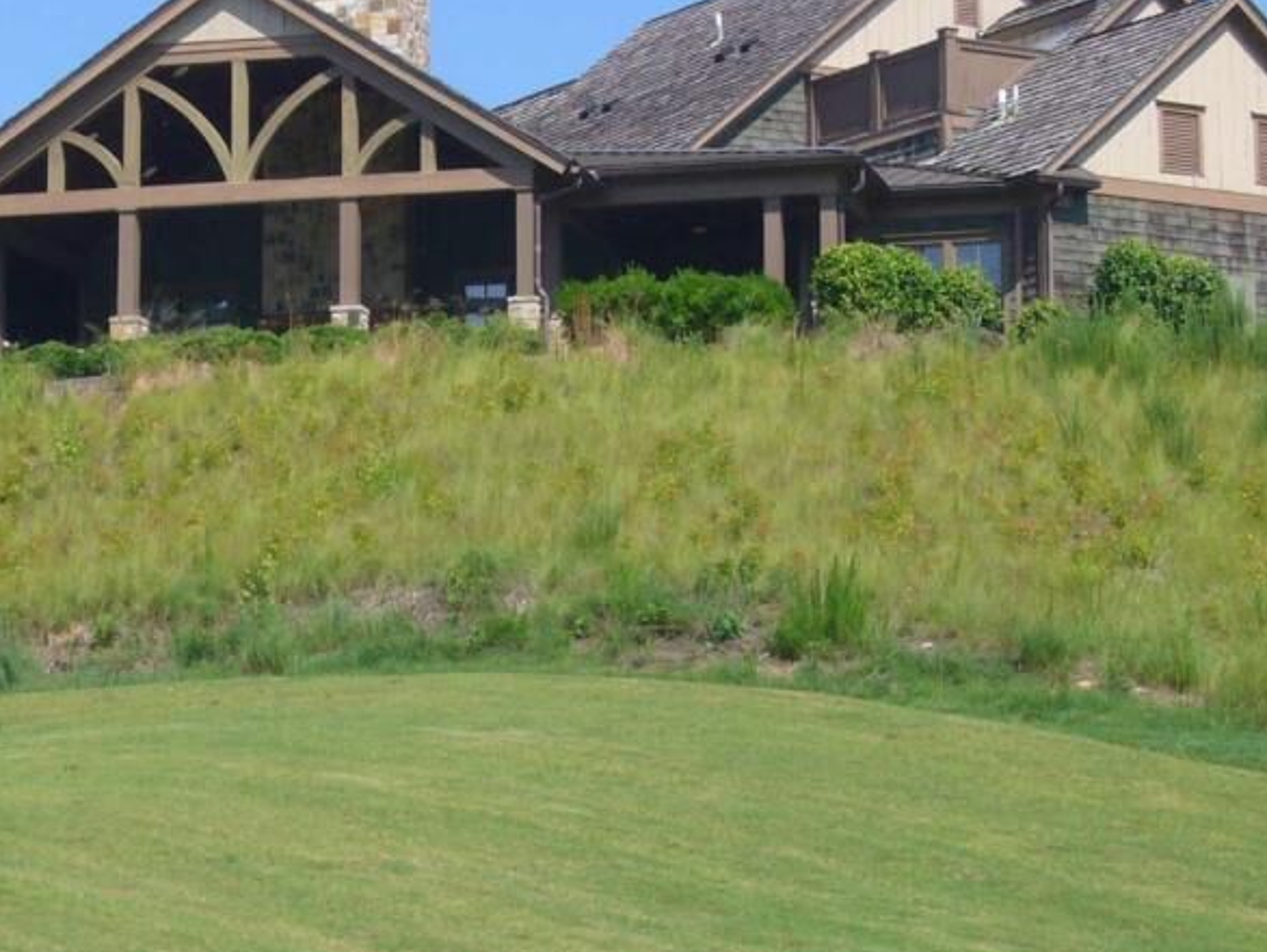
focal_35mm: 129
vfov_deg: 11.5
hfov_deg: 15.3
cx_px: 499
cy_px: 573
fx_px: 4724
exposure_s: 1/160
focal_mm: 10.3
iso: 80
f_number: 8
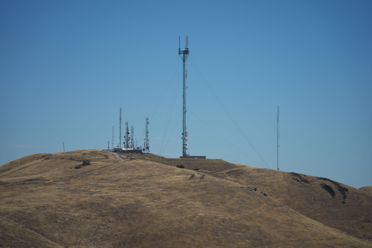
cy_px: 124
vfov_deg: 9.3
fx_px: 1529
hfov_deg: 13.9
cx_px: 186
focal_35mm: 148
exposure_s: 1/1250
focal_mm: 148
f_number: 5.6
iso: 125
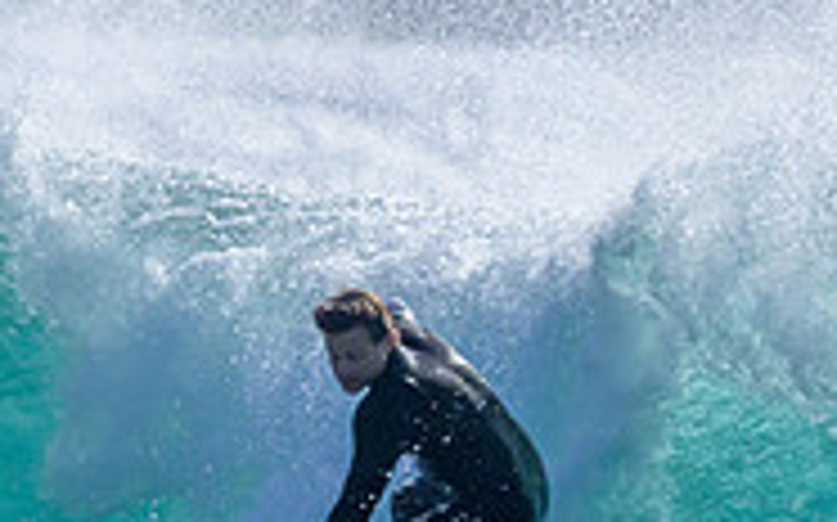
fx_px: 67161
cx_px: 471
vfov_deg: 0.4
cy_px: 551
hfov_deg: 0.7
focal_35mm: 2946
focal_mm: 800
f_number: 6.3
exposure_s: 1/2000
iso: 2000
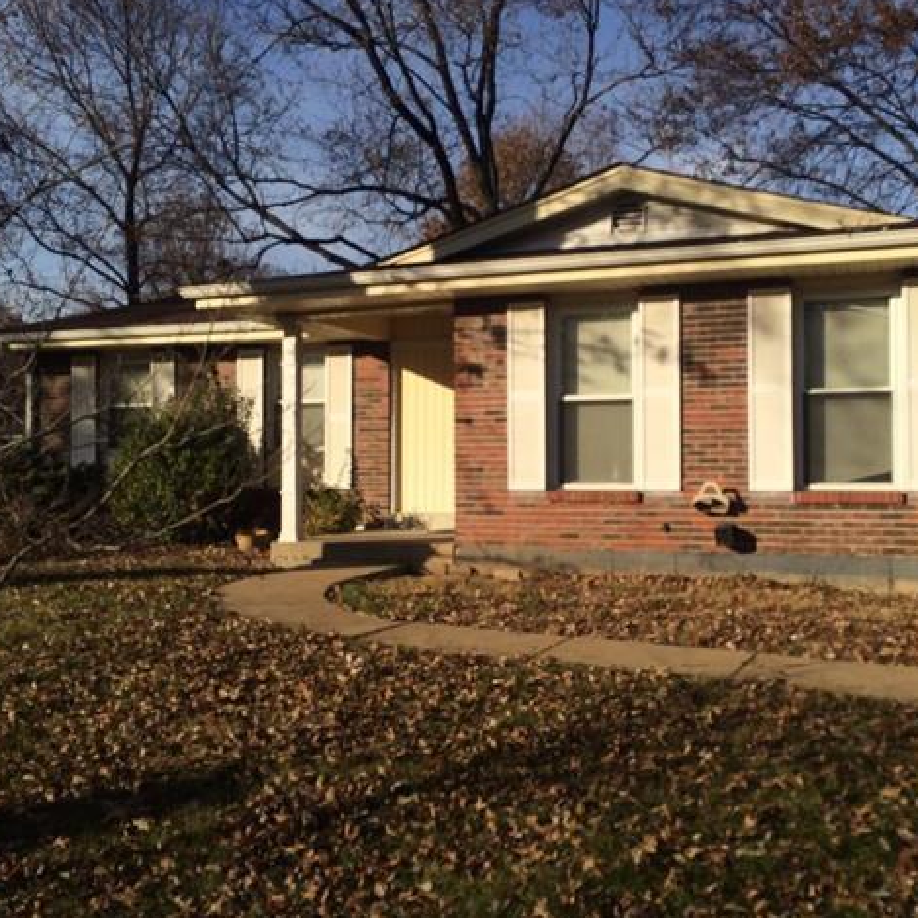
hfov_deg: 47.0
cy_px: 460
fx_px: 1050
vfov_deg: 47.2
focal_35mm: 35
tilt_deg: -0.3
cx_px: 538
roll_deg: -0.1
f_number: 2.2
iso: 32
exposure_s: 1/2283
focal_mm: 4.15
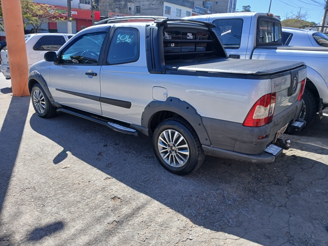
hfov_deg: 67.3
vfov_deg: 53.1
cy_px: 123
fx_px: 246
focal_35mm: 26
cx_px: 164
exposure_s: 1/242
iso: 20
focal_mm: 3.98
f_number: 1.8
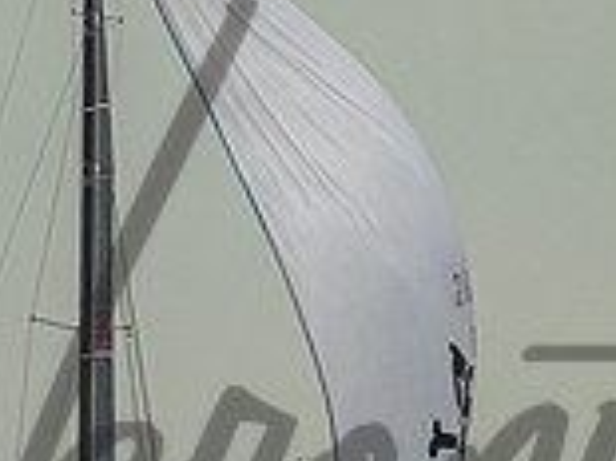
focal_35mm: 964
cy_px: 384
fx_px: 17141
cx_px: 439
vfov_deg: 1.5
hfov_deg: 2.1
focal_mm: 200
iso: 400
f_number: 6.3
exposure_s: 1/2500
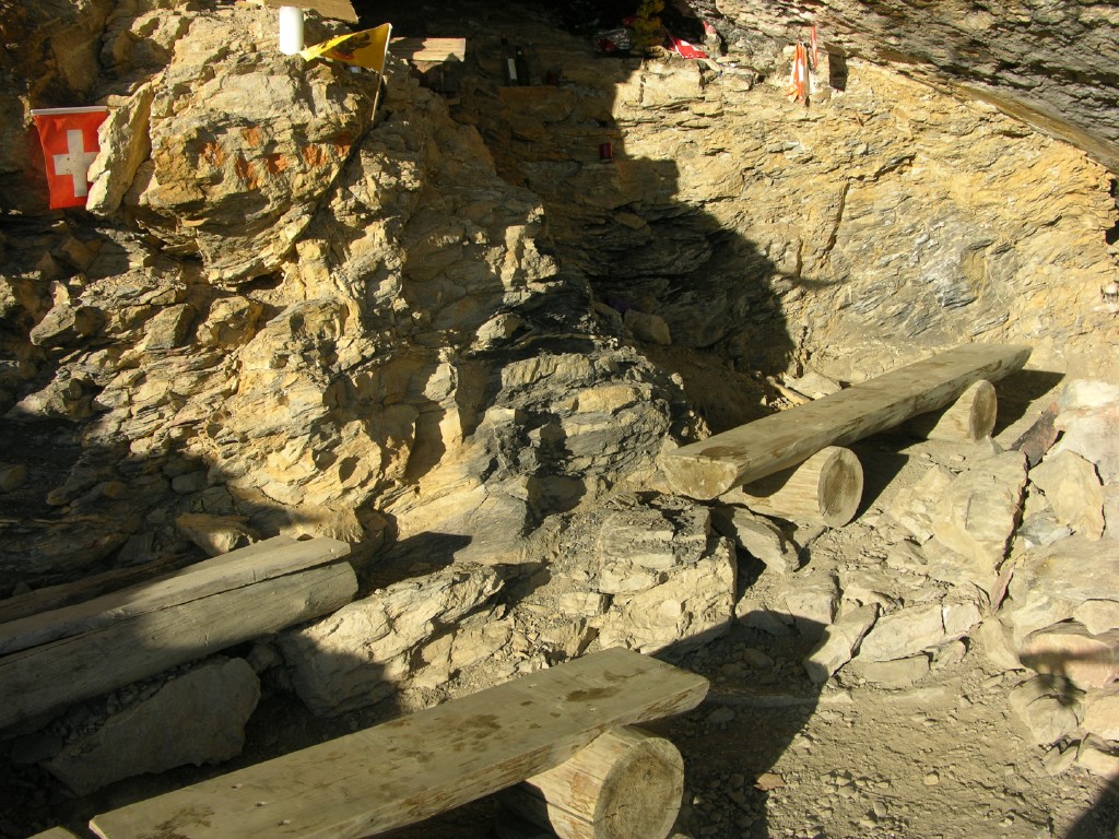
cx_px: 560
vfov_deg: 40.7
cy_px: 420
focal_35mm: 35
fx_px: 1131
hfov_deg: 52.6
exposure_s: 1/190
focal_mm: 8.9
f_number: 5.6
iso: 50
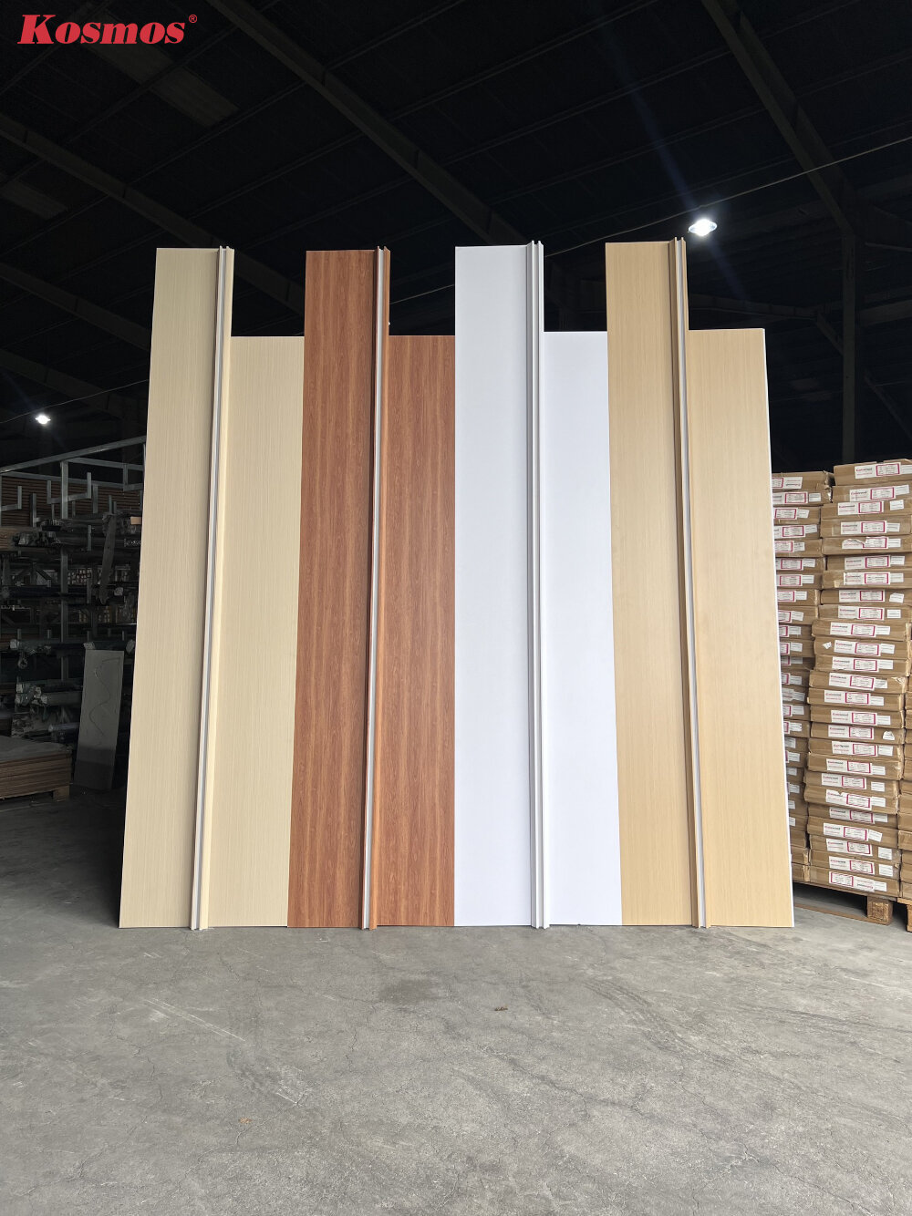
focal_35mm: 26
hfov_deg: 53.0
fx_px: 914
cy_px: 608
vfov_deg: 67.3
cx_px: 456
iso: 50
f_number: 1.5
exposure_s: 1/541
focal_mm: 5.7
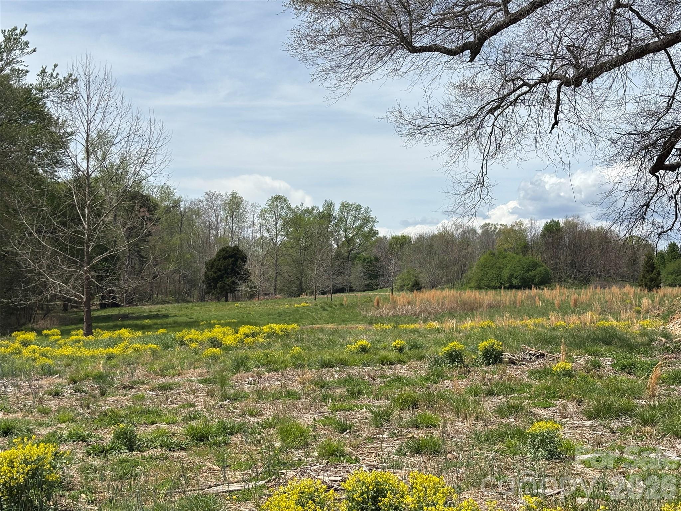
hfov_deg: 36.8
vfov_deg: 28.0
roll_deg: +0.6
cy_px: 256
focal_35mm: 52
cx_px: 340
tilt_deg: +0.9
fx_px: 1023
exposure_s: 1/4255
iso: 32
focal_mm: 5.96
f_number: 1.6
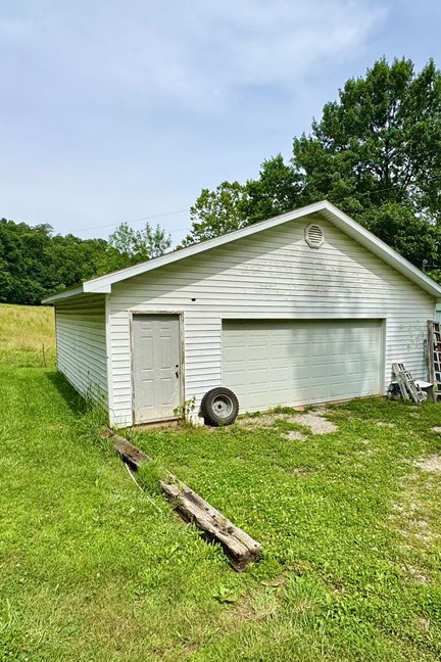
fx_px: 423
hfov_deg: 54.0
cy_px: 349
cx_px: 293
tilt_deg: -6.0
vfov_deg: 76.0
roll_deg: -0.4
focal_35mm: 23
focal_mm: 2.22
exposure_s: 1/2674
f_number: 2.2
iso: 50
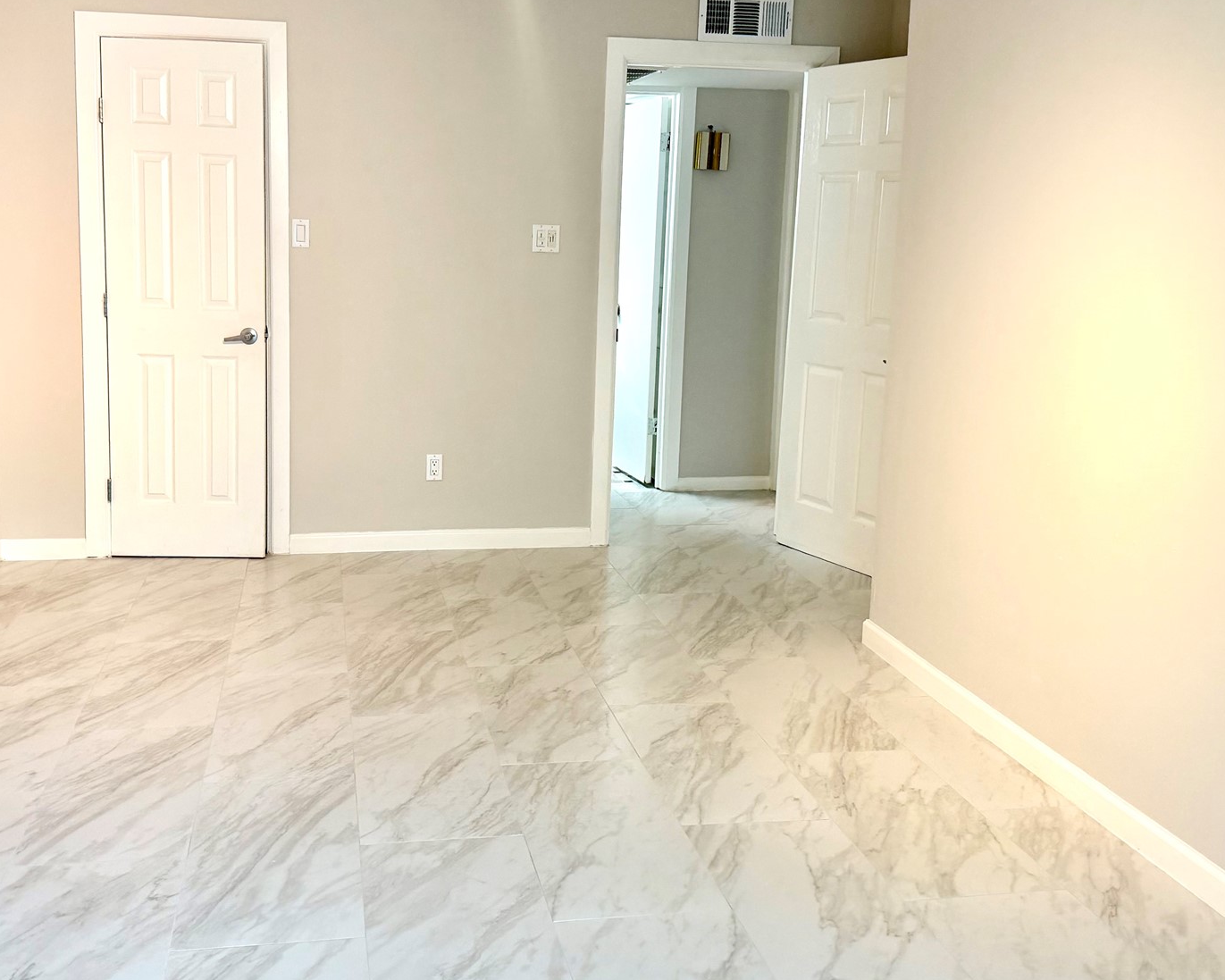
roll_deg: -0.4
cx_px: 540
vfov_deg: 42.1
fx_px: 1269
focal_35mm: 35
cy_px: 410
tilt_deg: -8.3
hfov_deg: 51.4
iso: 200
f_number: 1.78
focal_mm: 6.76
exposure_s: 1/120
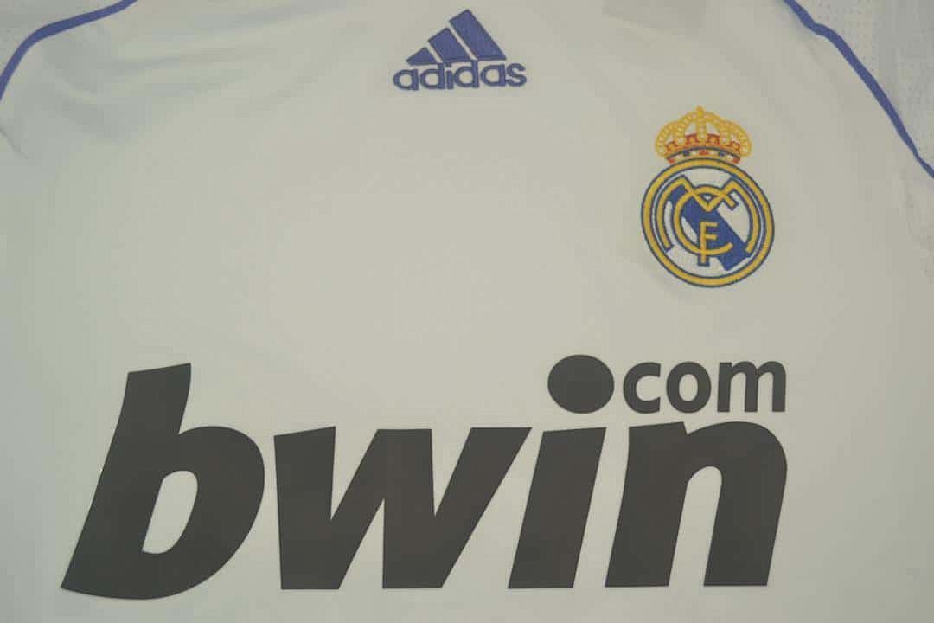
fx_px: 1012
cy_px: 312
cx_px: 467
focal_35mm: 39
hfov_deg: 49.6
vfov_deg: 34.2
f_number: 4.2
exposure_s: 1/160
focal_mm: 26
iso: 200
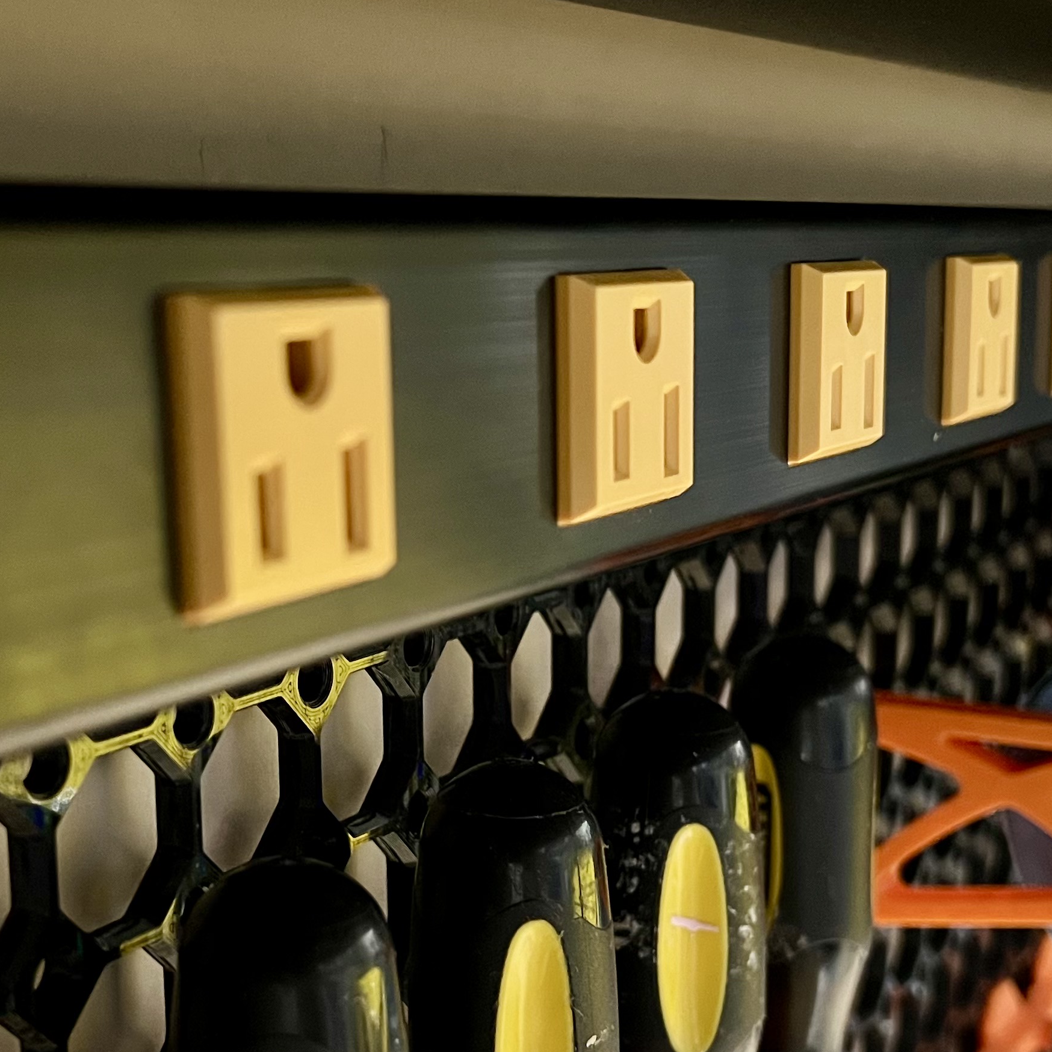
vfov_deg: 32.1
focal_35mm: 53
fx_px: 1822
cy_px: 649
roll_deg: +2.3
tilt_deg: -12.8
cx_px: 363
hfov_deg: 32.0
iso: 800
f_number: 1.5
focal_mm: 5.7
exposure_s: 1/30
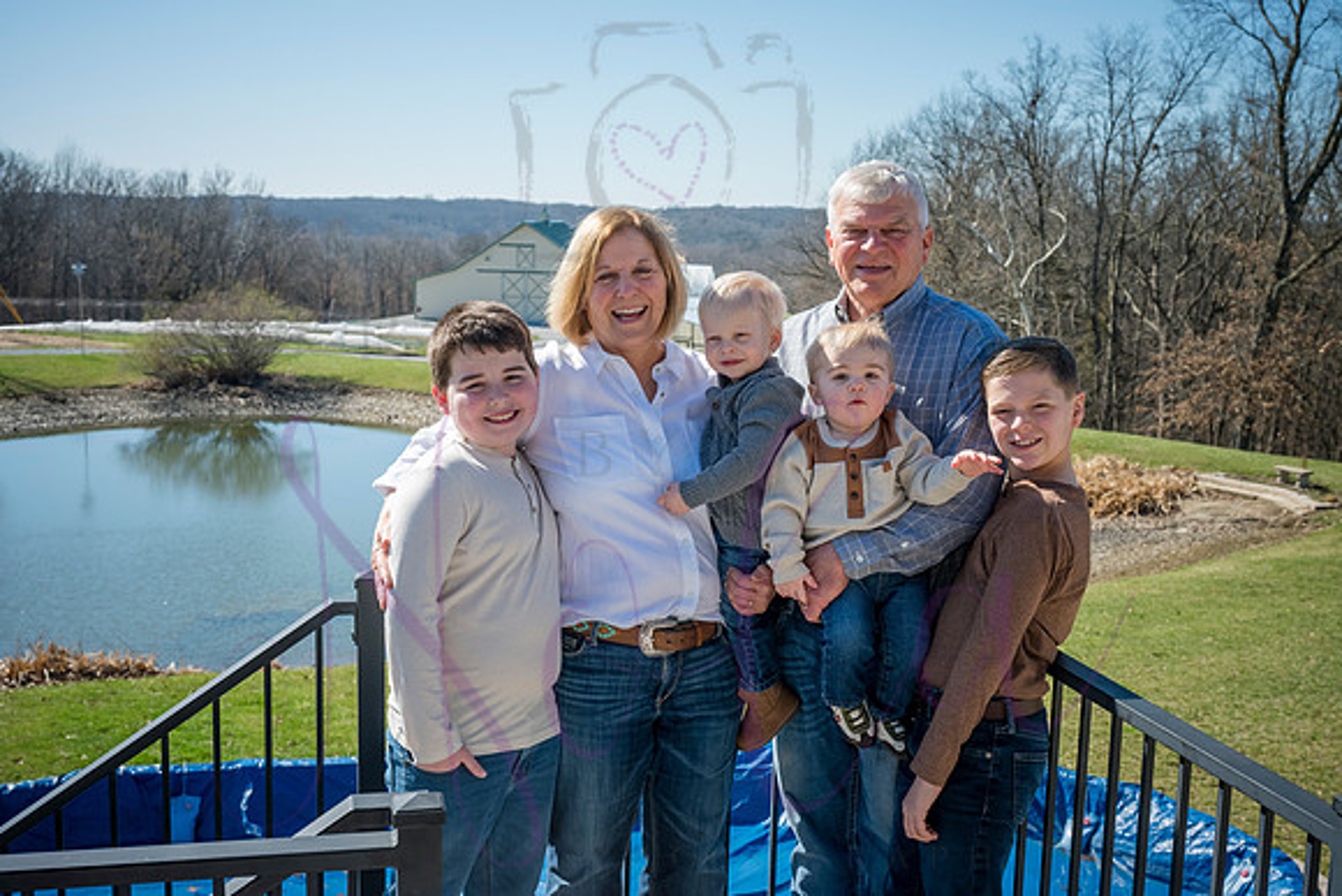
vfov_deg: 31.9
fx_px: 1566
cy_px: 448
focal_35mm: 42
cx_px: 671
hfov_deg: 46.4
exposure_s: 1/640
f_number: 8
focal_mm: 42
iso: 400
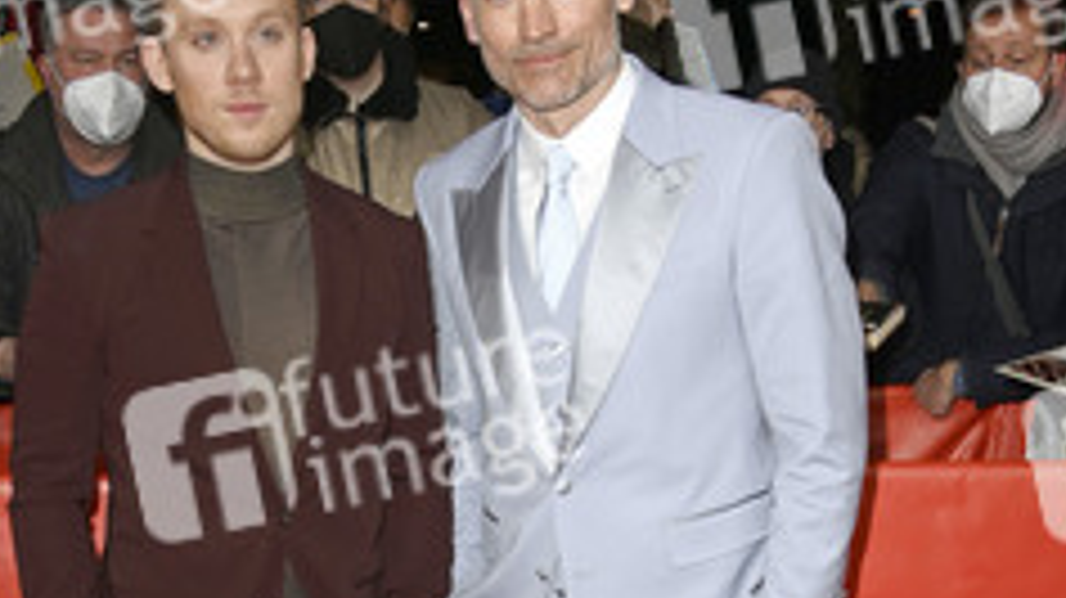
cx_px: 486
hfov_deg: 34.9
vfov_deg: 19.2
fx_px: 1695
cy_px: 661
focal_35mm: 60
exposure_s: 1/250
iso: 640
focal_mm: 34
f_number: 5.6
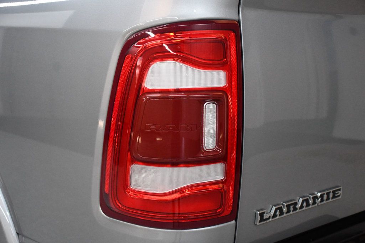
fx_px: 578
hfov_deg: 35.1
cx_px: 182
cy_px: 122
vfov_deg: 23.8
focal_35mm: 57
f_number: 4.2
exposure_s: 1/125
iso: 2800
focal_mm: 38
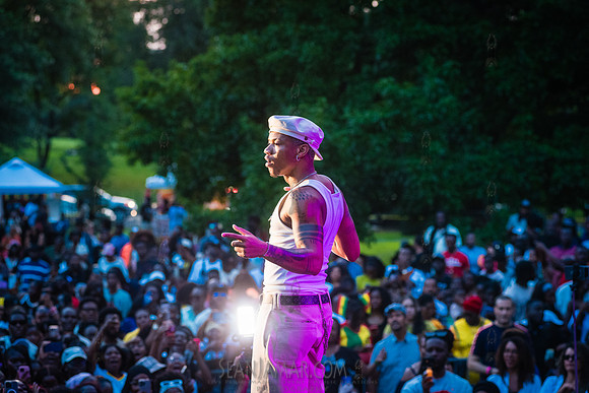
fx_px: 1833
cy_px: 196
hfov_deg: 18.3
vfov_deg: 12.2
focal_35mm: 112
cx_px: 294
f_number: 4
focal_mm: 112
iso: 4000
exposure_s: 1/400
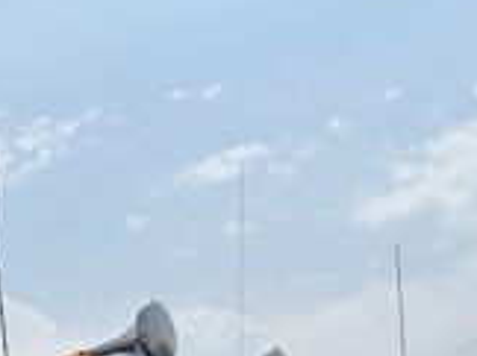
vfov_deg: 11.1
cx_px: 127
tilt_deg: -1.8
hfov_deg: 17.2
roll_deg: +7.2
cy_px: 833
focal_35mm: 114
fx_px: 1569
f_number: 1.78
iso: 80
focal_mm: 6.86
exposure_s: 1/9709
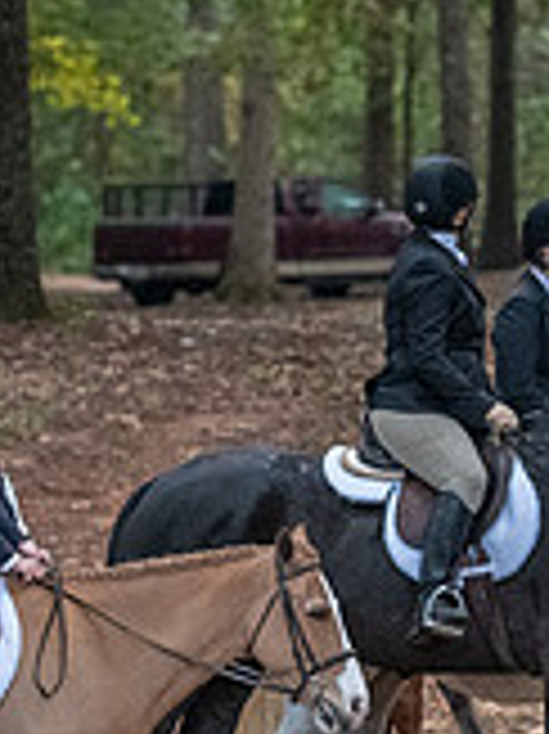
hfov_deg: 3.3
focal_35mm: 447
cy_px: 579
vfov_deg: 4.4
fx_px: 9465
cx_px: -101
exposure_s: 1/400
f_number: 4
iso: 4500
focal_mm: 122
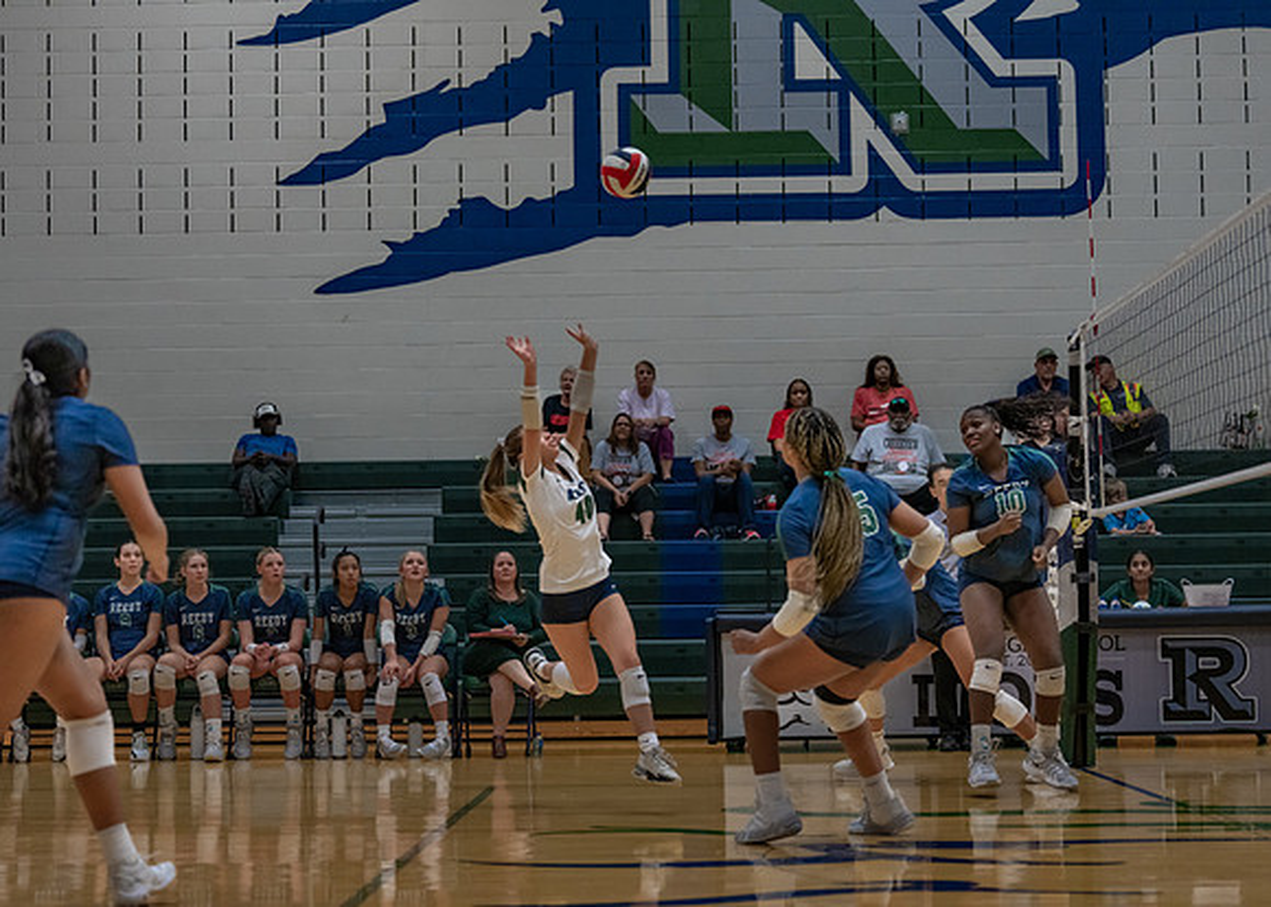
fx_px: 2647
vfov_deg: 19.4
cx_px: 636
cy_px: 454
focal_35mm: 73
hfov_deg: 27.0
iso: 2500
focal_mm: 70
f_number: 2.8
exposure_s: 1/1000
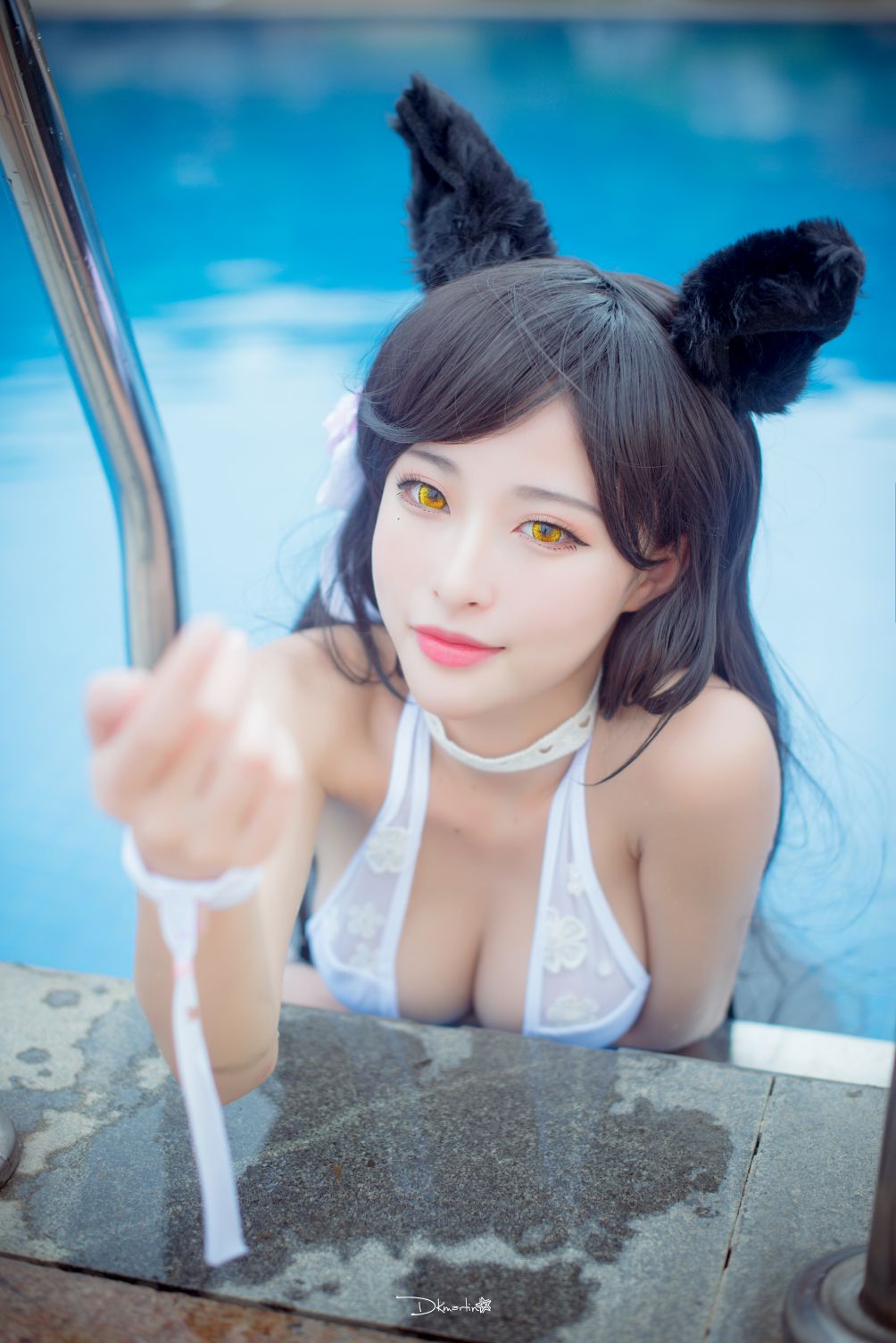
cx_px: 448
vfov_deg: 39.6
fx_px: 1865
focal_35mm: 50
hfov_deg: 27.0
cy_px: 672
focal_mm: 50
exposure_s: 1/800
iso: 200
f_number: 2.2
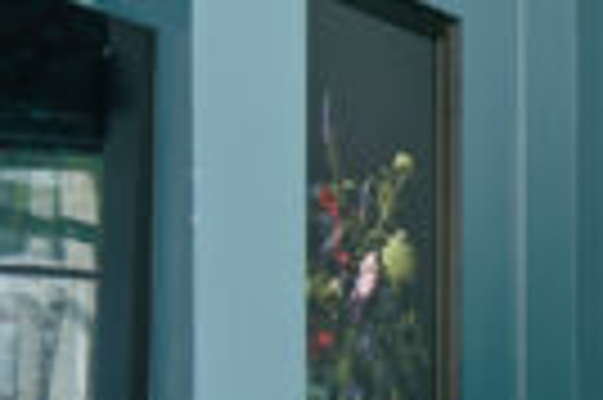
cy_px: 539
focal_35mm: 138
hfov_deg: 11.0
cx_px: 1688
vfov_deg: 9.7
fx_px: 2309
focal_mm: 16
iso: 160
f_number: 11
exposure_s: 1/2.5
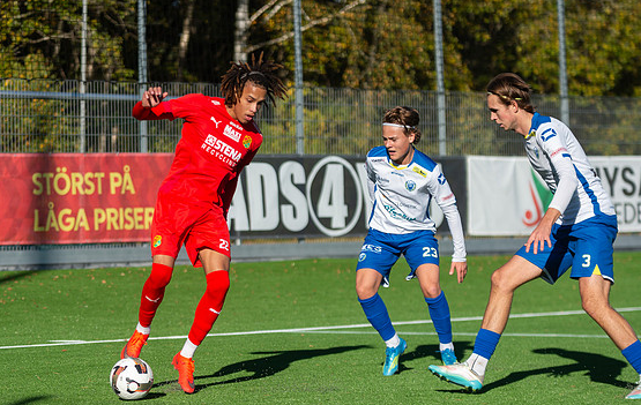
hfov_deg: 13.1
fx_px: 2787
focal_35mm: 159
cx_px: 198
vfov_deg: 8.3
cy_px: 223
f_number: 3.2
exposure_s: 1/1600
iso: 100
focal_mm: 112
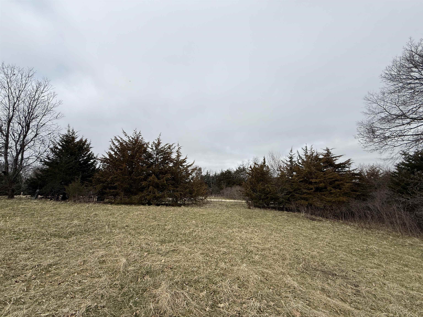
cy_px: 158
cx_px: 212
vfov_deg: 85.7
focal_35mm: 14
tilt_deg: +9.2
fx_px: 171
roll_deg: +0.1
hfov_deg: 102.1
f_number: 2.2
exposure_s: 1/2841
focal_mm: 2.22
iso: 50
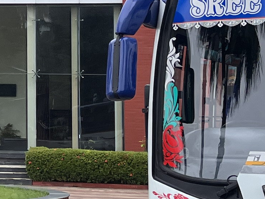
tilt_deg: +7.6
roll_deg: -0.2
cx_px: -94
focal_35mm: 143
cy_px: -19
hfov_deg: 13.2
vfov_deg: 10.3
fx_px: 1095
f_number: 1.6
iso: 50
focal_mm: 5.1
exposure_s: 1/2825
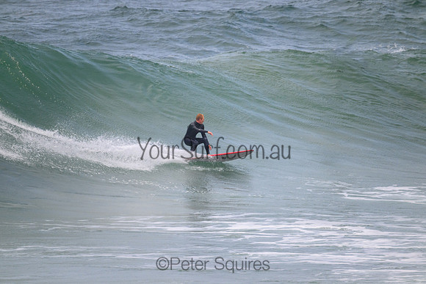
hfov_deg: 2.6
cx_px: 213
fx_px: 9468
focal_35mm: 800
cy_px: 142
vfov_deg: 1.7
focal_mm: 800
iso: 1100
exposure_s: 1/2000
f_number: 11
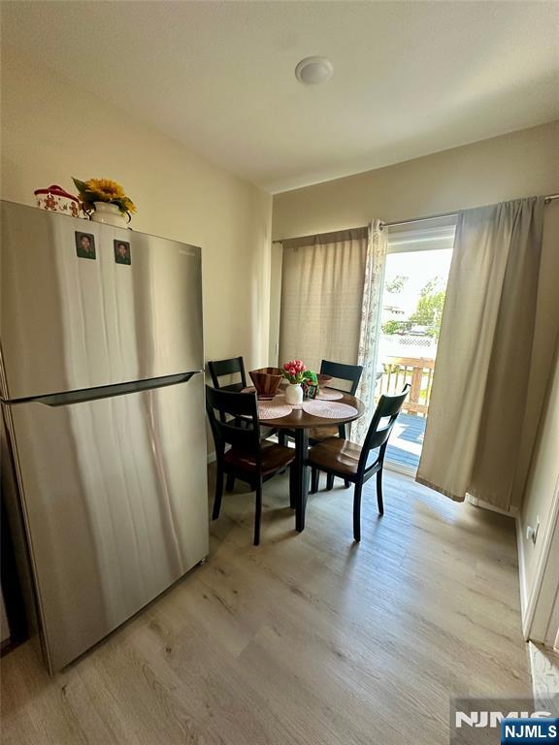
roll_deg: -1.4
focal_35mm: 14
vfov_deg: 102.1
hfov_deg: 85.7
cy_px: 372
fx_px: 301
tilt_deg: -8.8
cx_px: 280
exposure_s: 1/120
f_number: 2.2
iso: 250
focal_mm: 2.22
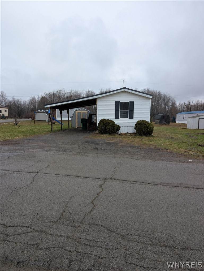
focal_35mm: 24
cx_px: 102
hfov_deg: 56.9
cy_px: 136
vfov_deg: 71.5
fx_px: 188
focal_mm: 6.9
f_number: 1.68
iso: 20
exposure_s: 1/288
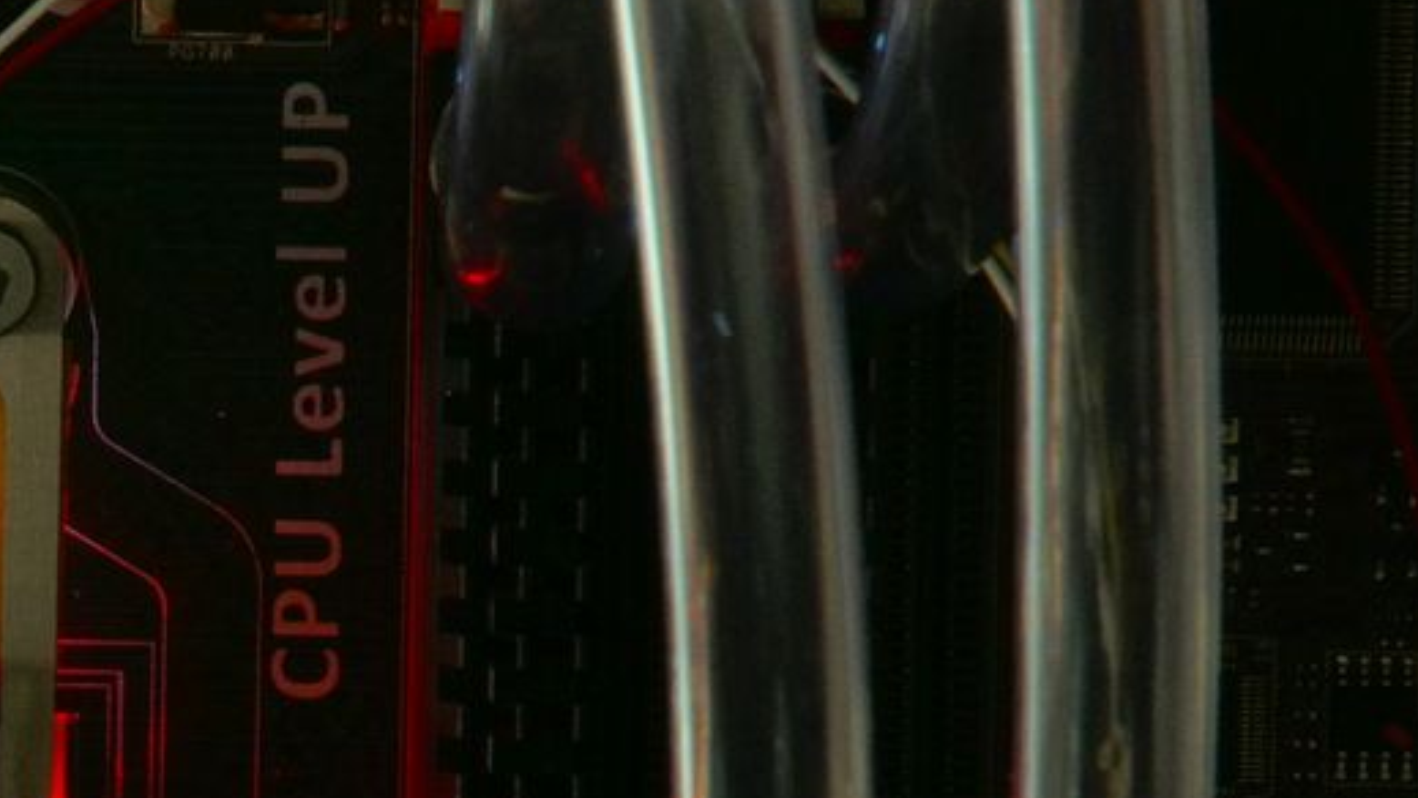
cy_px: 1013
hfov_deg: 3.0
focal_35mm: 726
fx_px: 27299
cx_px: -183
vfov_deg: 1.7
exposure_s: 6
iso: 1600
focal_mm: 200
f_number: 25
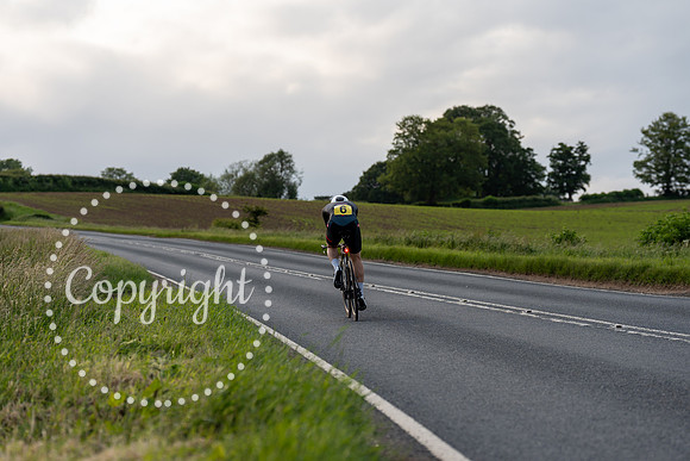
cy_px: 230
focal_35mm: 105
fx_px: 2013
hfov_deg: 19.5
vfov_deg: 13.0
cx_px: 345
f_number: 4
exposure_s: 1/1000
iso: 200
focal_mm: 105
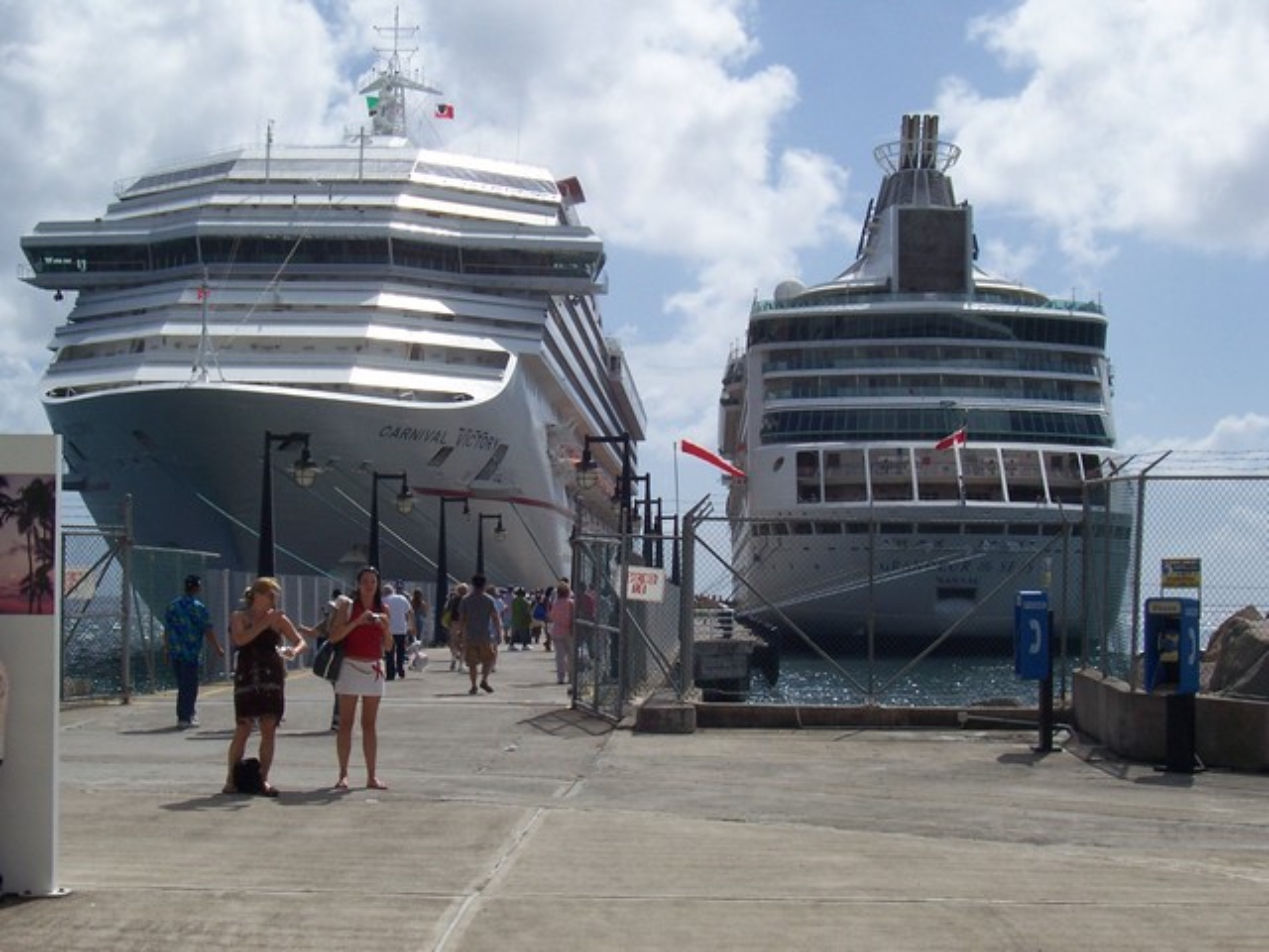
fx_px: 2420
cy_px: 476
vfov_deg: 22.3
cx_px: 634
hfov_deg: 29.4
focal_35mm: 66
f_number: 6.7
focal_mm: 10.8
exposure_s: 1/750
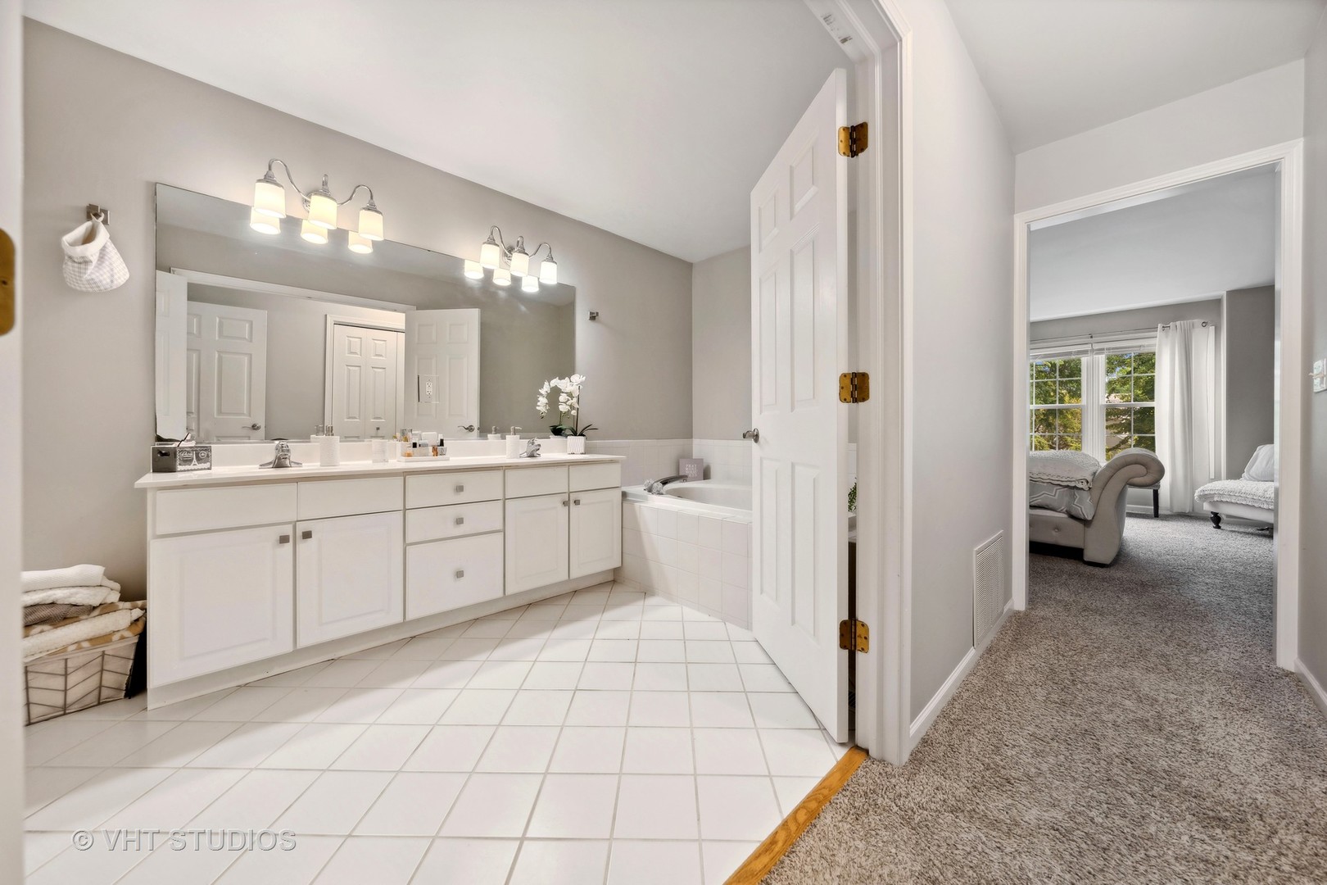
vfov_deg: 85.4
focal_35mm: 13
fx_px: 479
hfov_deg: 108.3
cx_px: 664
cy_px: 442
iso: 400
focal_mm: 13
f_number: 8
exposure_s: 1/13
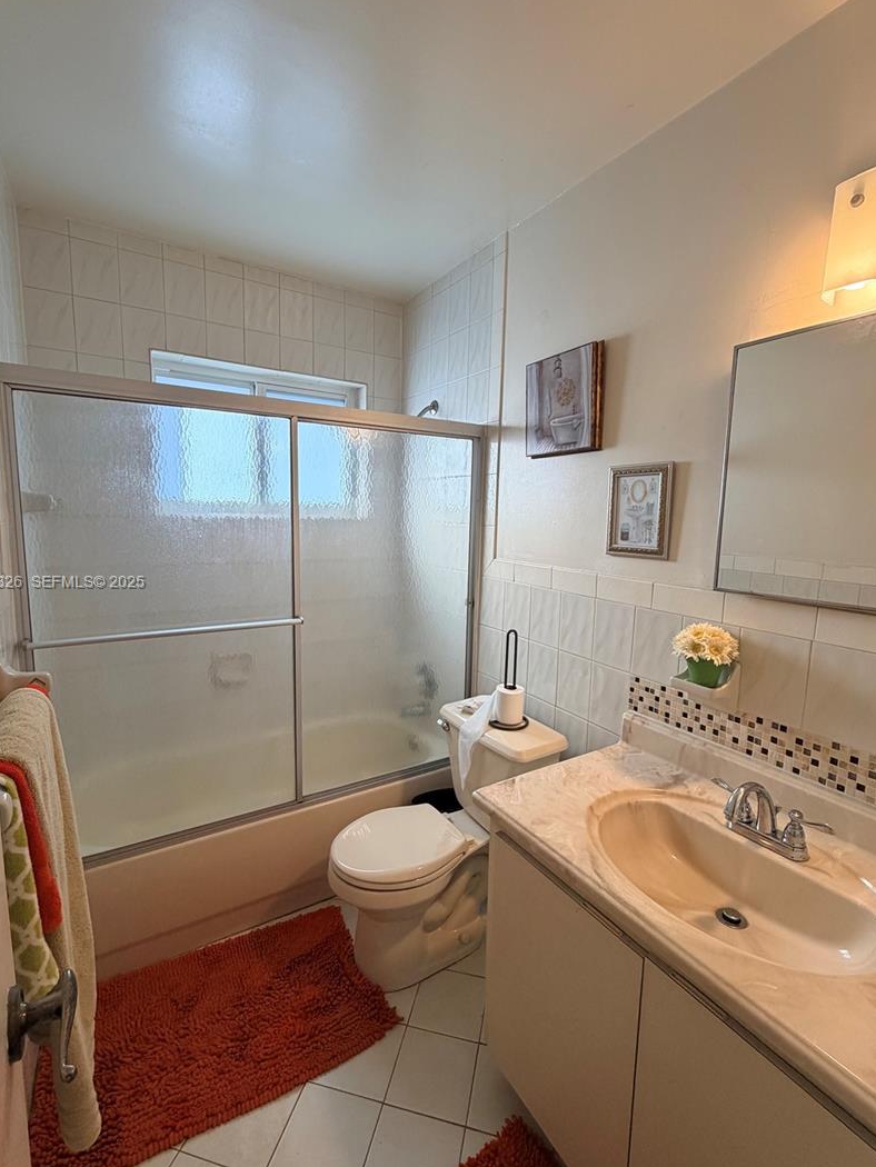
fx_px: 540
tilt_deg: -7.5
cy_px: 584
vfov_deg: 94.5
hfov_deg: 78.1
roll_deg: -1.1
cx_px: 439
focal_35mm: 16
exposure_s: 1/120
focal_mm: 2.22
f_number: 2.2
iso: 125
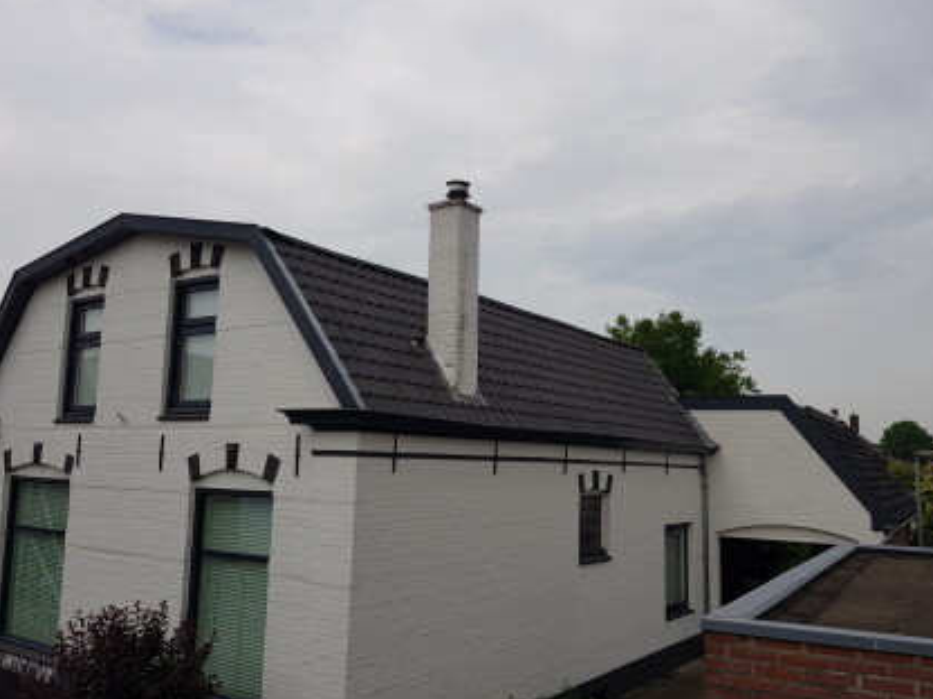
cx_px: 482
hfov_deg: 60.0
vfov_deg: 46.8
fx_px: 809
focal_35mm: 30
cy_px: 358
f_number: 1.7
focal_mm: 4.2
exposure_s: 1/2232
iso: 40
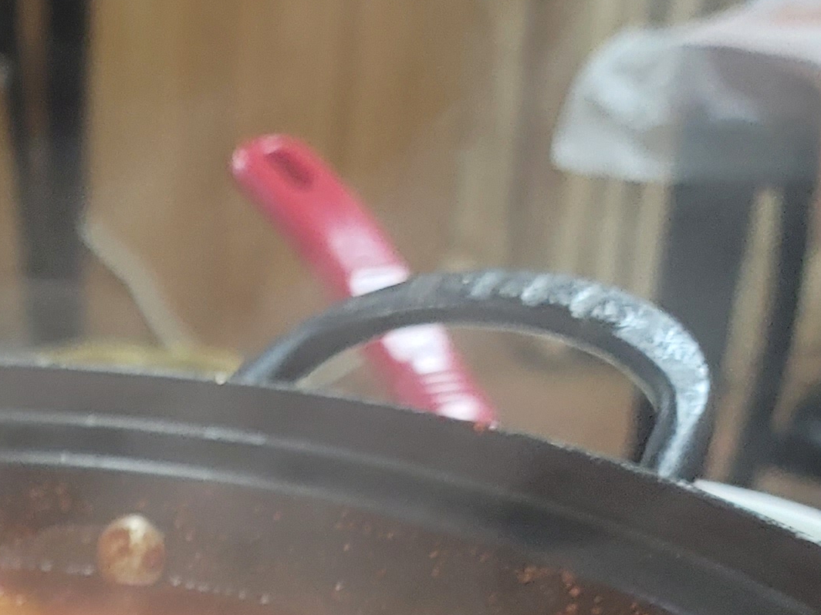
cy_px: 1108
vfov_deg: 14.0
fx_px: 2229
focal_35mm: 94
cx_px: -181
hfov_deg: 19.6
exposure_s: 1/40
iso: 160
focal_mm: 7
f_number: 1.8
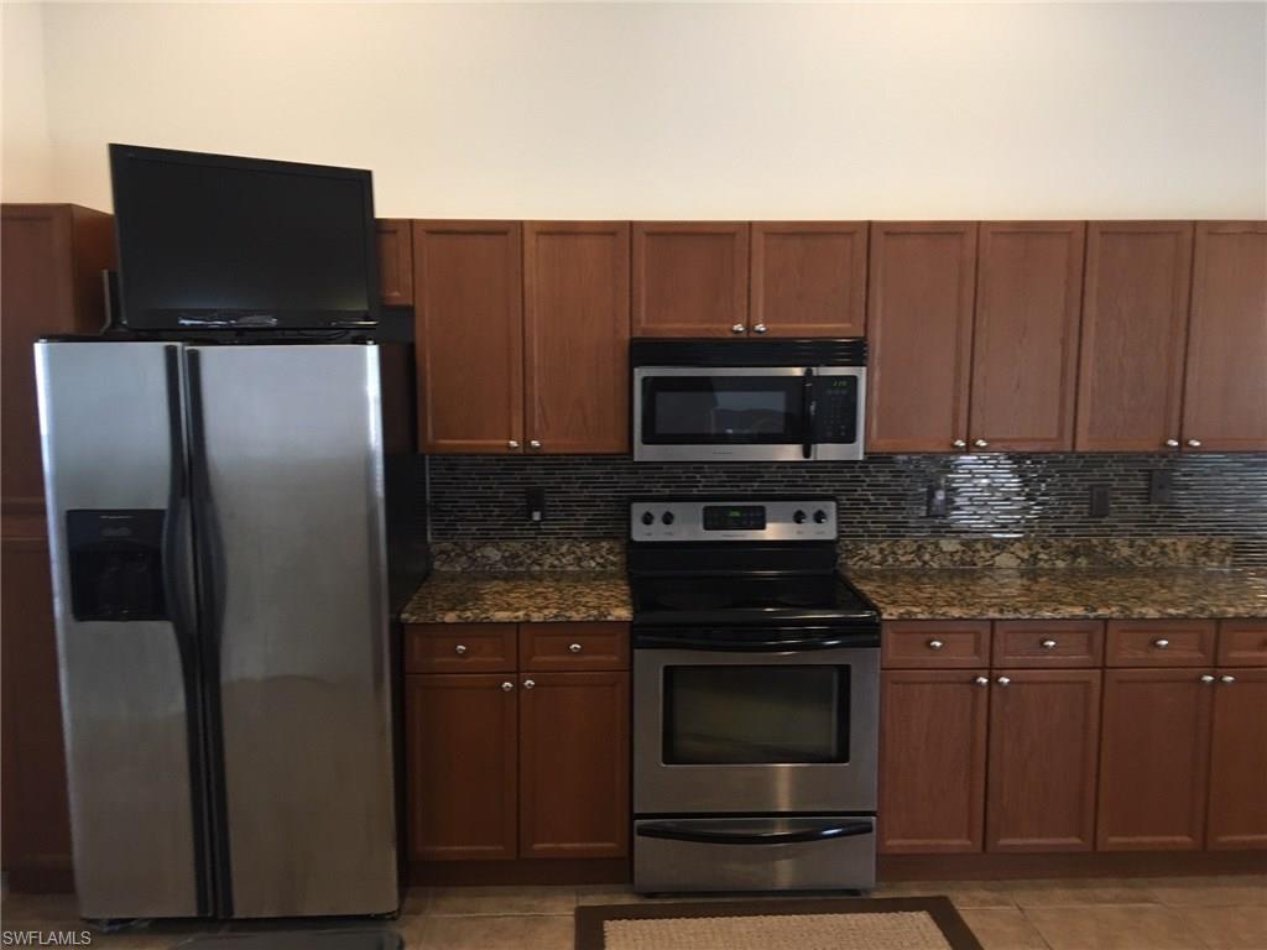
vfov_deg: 48.2
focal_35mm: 29
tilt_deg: -7.1
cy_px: 475
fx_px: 1061
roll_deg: -0.6
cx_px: 634
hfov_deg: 61.7
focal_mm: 4.15
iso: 160
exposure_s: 1/33
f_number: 2.2
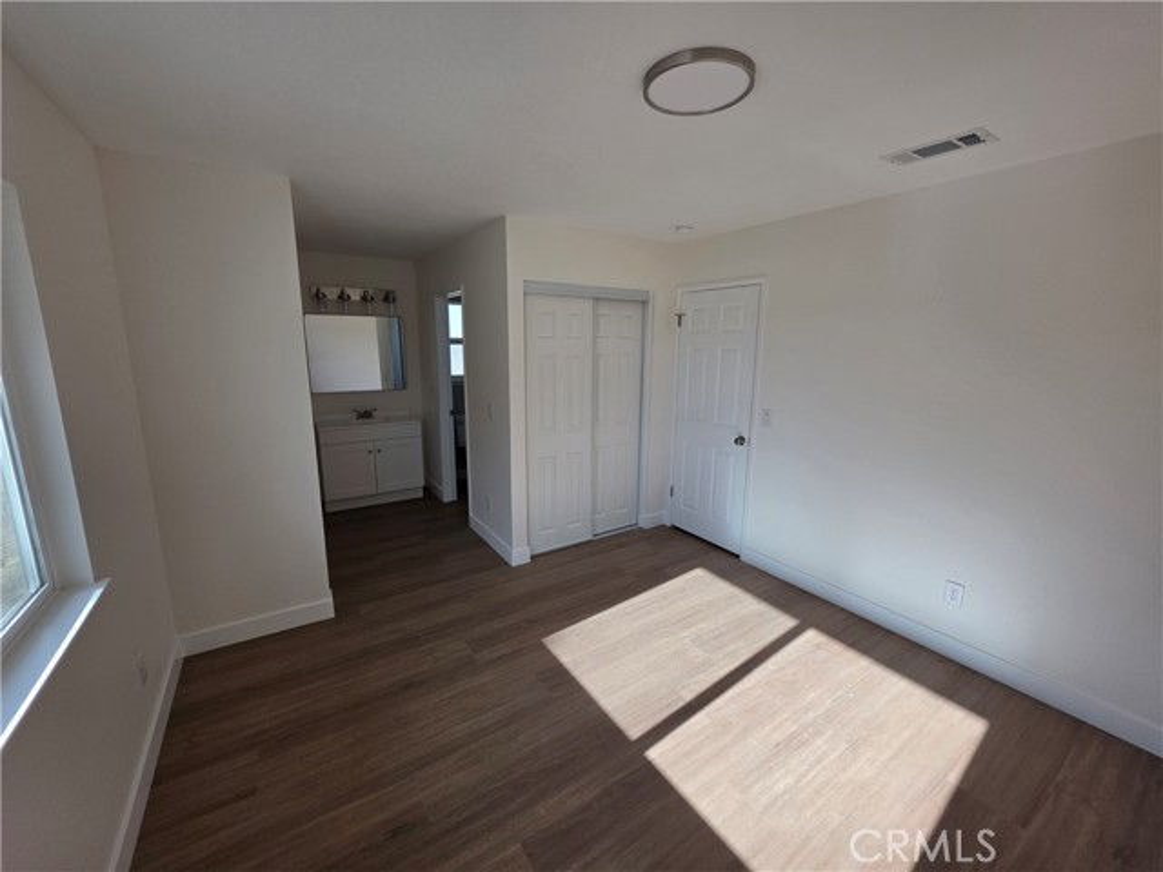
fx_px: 437
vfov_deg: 89.9
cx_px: 582
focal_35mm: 13
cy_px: 436
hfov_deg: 106.2
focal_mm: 2.2
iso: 32
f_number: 1.9
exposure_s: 1/293
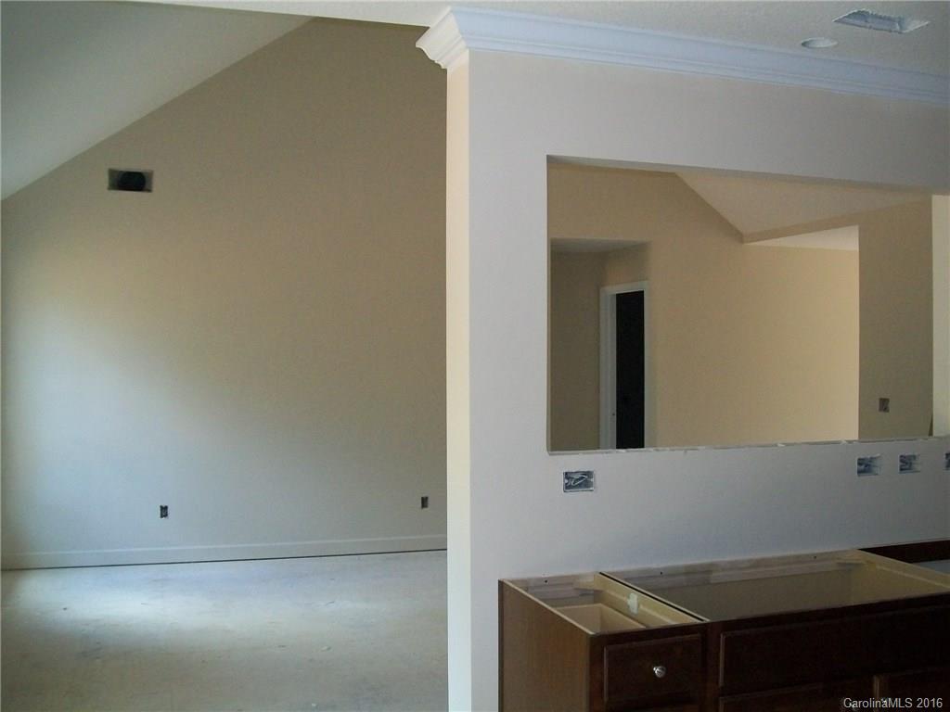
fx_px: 988
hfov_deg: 51.4
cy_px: 356
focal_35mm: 36
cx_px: 475
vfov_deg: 39.7
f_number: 2.7
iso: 160
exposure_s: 1/60
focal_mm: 6
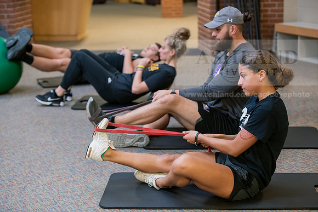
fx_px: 618
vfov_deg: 19.5
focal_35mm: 70
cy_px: 106
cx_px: 159
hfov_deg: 28.8
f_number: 3.2
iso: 1600
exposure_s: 1/200
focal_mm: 70
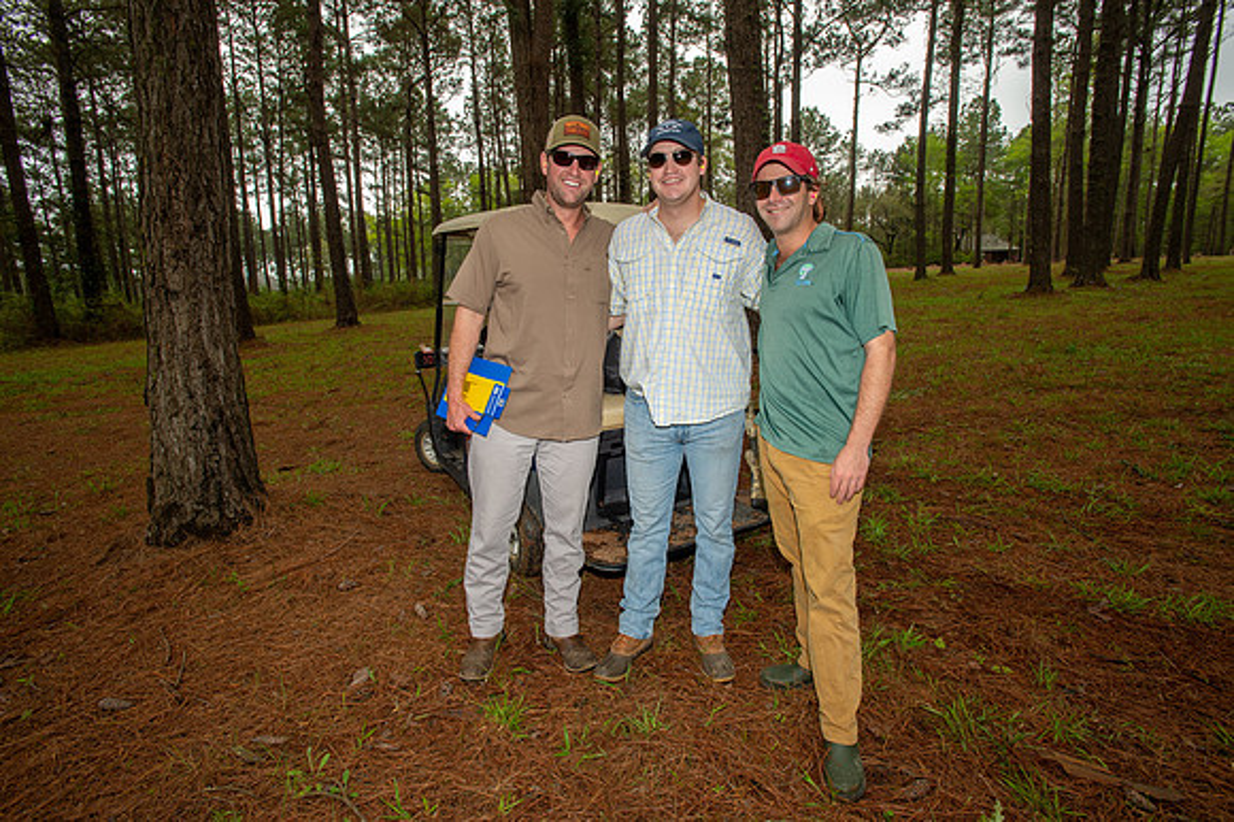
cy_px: 411
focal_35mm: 19
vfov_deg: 64.5
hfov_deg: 86.9
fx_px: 651
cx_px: 617
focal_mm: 19
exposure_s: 1/125
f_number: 7.1
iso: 125
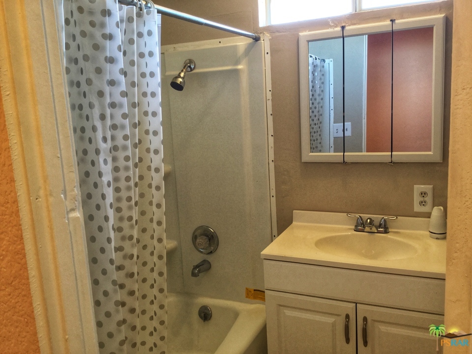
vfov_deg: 45.4
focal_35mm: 31
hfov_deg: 58.4
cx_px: 236
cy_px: 177
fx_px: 423
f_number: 2.4
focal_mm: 3.3
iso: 50
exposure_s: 1/30
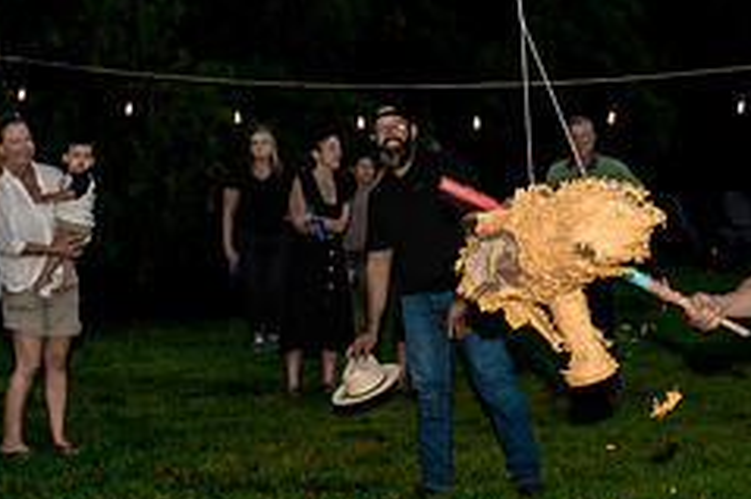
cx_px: 764
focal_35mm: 102
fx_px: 2126
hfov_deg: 19.4
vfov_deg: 13.4
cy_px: 246
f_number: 2.8
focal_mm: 42
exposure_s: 1/250
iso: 2000
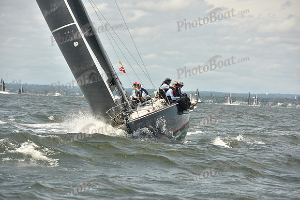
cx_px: 150
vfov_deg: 6.9
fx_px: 1667
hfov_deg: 10.3
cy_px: 100
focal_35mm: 200
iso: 250
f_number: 9
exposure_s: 1/800
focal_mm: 200
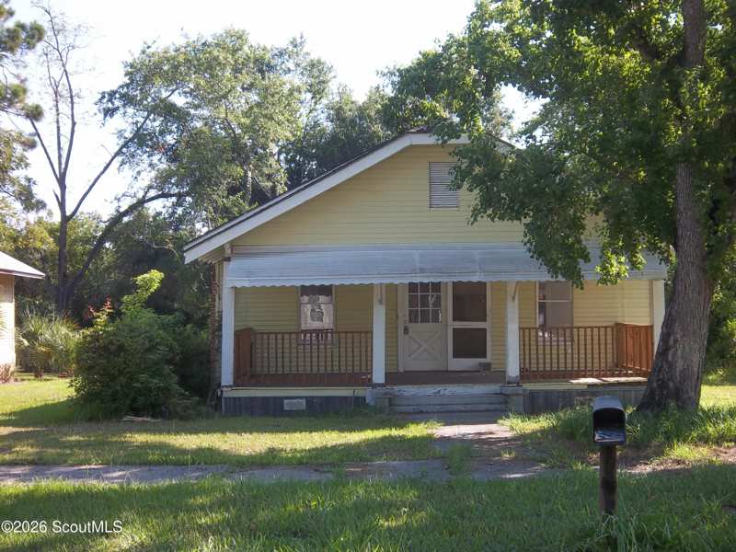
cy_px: 276
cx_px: 368
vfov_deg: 30.9
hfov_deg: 40.4
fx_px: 999
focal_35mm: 47
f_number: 4.5
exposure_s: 1/125
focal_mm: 8.3
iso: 64
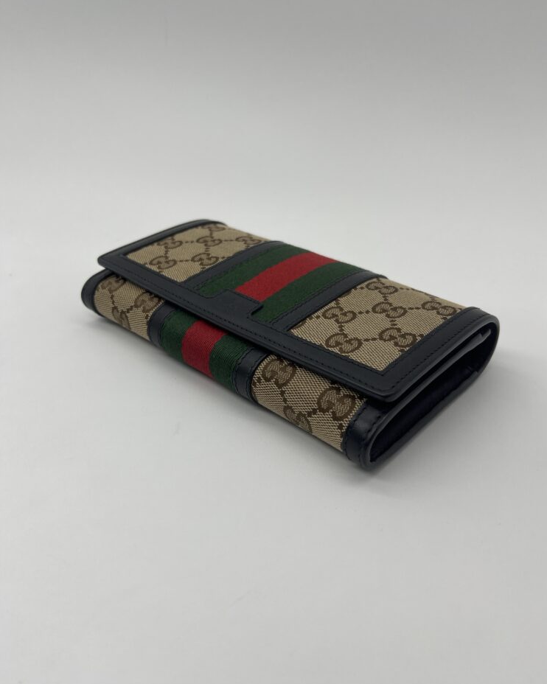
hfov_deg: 51.5
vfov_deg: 62.2
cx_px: 282
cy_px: 347
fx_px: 567
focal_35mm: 28
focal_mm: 5.7
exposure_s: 1/360
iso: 50
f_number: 1.5
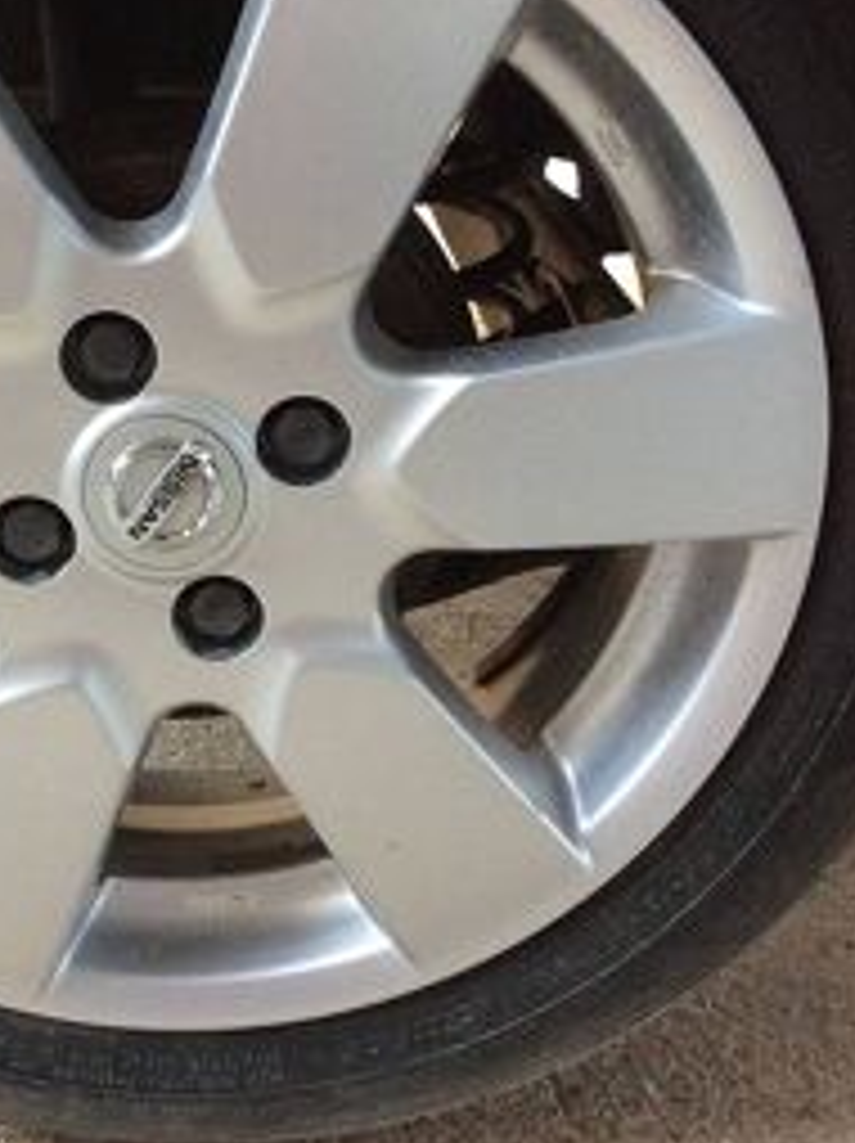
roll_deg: +1.2
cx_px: 162
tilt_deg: -20.1
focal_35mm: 54
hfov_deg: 26.5
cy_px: 495
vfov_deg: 35.5
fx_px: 1781
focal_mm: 3.3
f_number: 2.4
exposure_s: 1/100
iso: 64
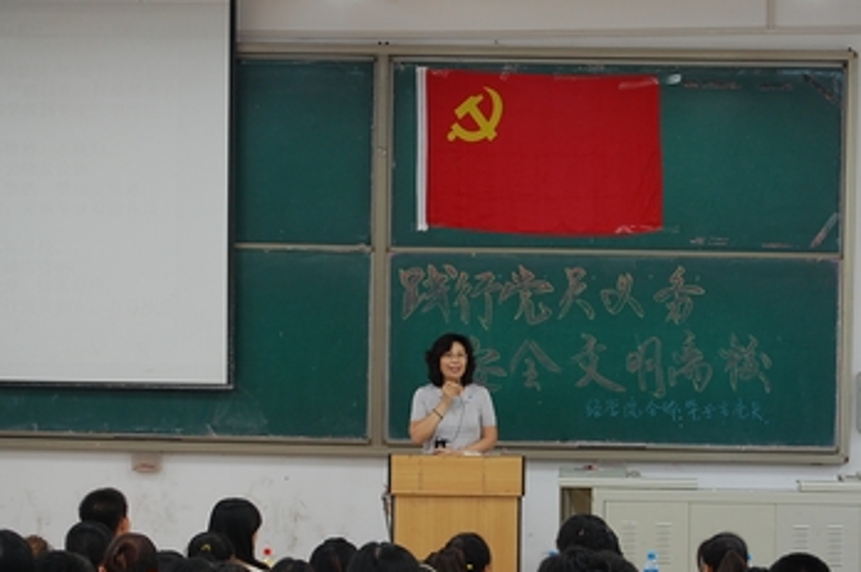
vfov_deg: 13.7
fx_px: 2379
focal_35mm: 100
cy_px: 311
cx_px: 515
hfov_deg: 20.5
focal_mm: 55
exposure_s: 1/13
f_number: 5.6
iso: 400
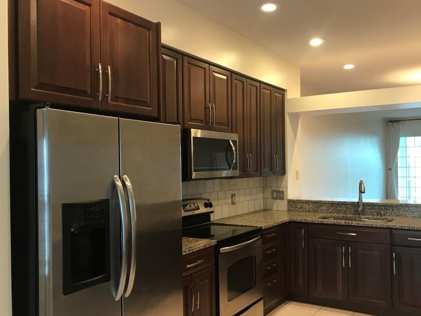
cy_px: 167
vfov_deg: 44.1
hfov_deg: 56.6
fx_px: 389
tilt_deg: +0.0
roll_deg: +0.8
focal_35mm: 32
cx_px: 237
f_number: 1.8
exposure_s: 1/15
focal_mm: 3.99
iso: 50
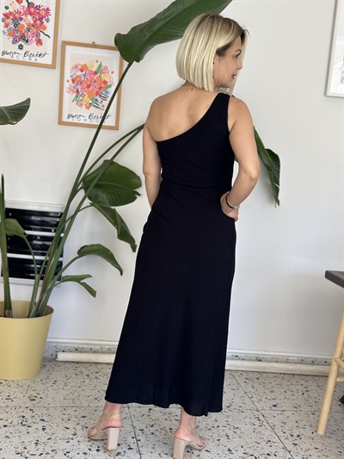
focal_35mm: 48
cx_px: 172
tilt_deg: -8.0
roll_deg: -5.4
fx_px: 636
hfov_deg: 30.3
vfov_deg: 39.6
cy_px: 230
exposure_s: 1/257
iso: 80
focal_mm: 6.86
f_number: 1.78
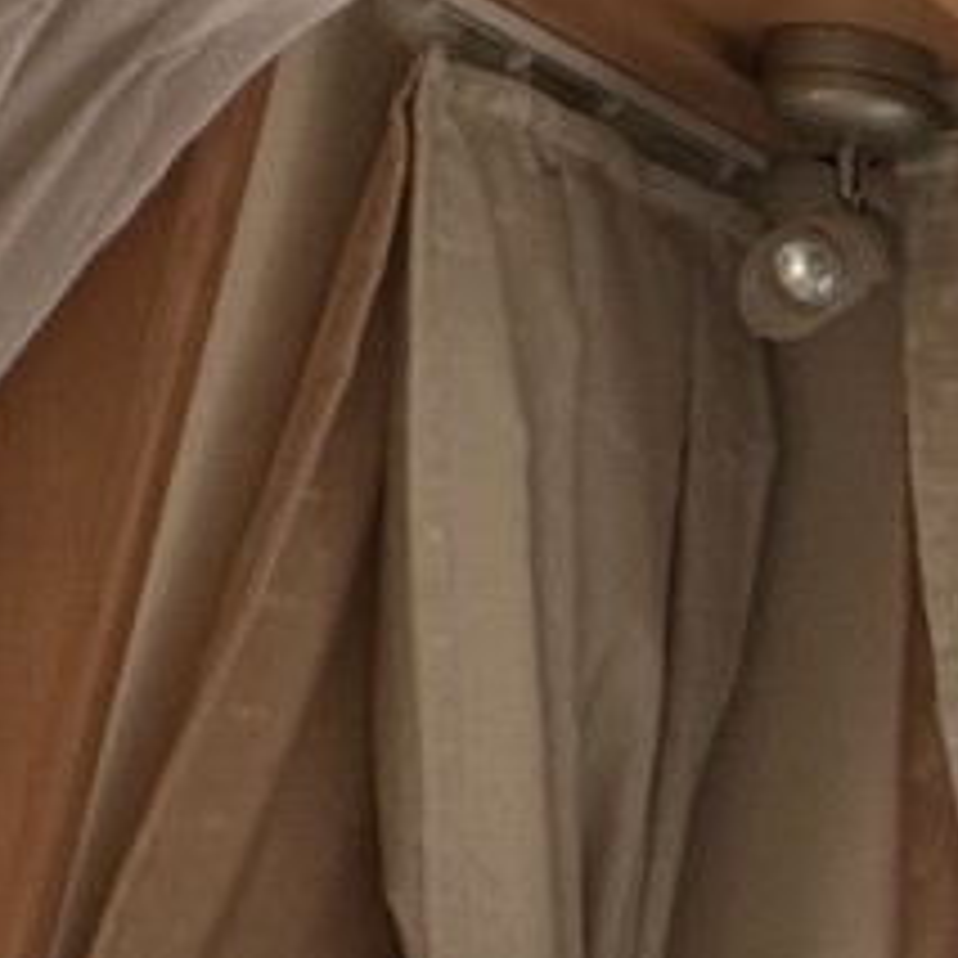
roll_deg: +0.3
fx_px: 2912
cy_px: 1097
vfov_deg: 17.9
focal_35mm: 93
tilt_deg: -0.6
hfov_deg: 13.4
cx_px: 2330
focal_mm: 2.22
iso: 40
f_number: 2.2
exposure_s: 1/882
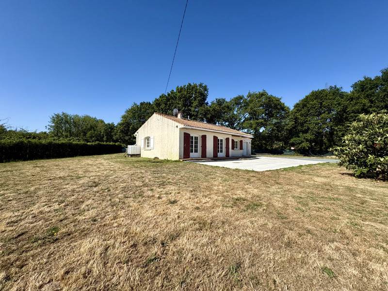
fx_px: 157
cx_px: 194
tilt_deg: +2.3
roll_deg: -0.3
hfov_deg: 102.1
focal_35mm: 14
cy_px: 146
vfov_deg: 85.7
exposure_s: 1/2273
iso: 50
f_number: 2.2
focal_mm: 2.22
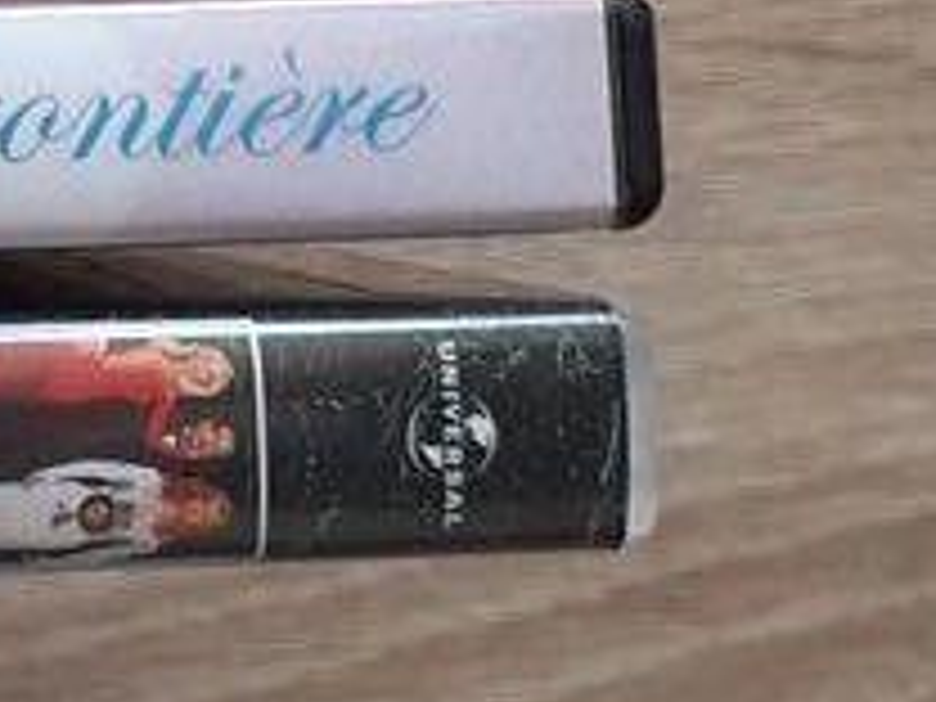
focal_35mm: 130
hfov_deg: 13.7
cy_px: -162
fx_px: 3515
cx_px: -684
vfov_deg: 11.2
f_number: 1.9
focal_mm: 3.6
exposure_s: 1/116
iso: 40
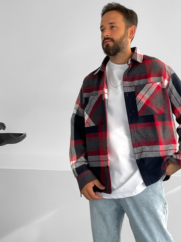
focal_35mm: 58
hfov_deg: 25.2
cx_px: 106
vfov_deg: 33.2
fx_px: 404
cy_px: 132
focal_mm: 3
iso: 50
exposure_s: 1/120
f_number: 1.8
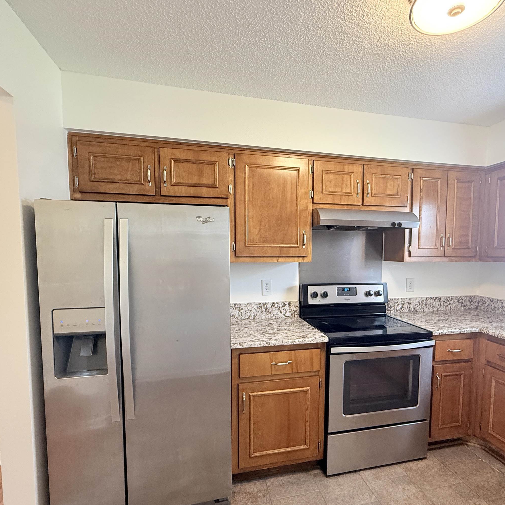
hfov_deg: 77.3
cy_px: 274
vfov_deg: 77.5
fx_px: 314
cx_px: 285
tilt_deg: -3.3
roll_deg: -0.7
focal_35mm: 19
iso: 320
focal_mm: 2.22
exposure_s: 1/60
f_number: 2.2
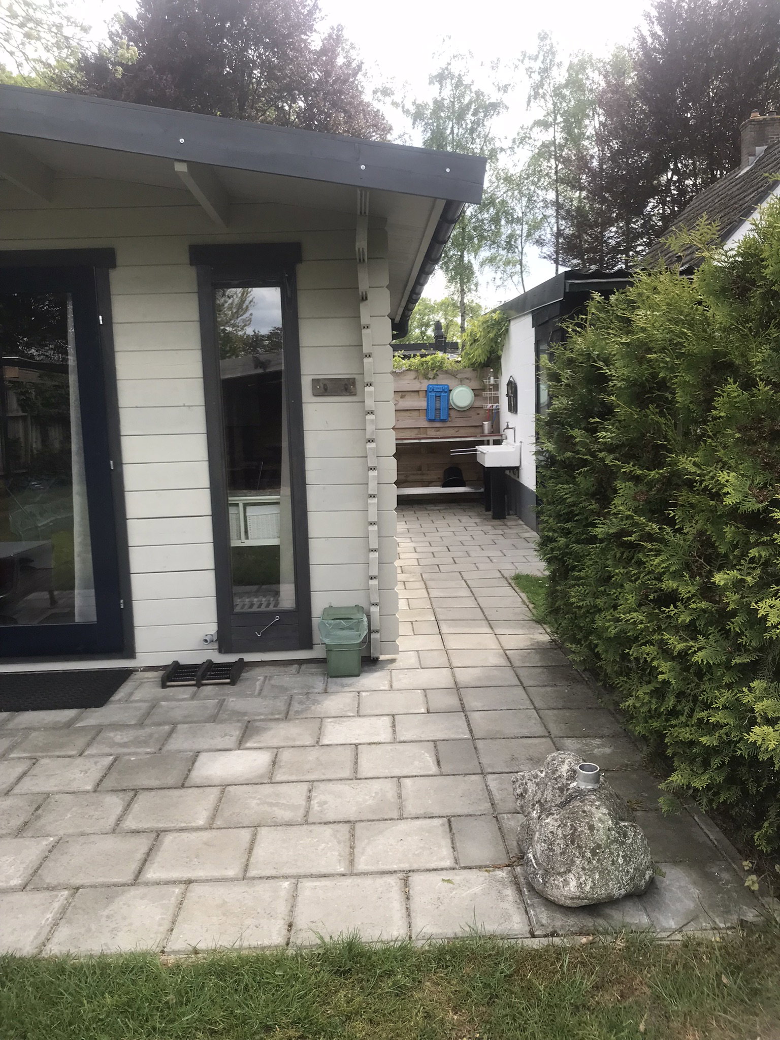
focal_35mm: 28
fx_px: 841
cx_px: 390
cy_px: 520
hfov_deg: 49.7
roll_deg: +1.2
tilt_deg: -6.3
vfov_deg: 63.4
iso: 20
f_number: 1.8
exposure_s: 1/731
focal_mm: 3.99
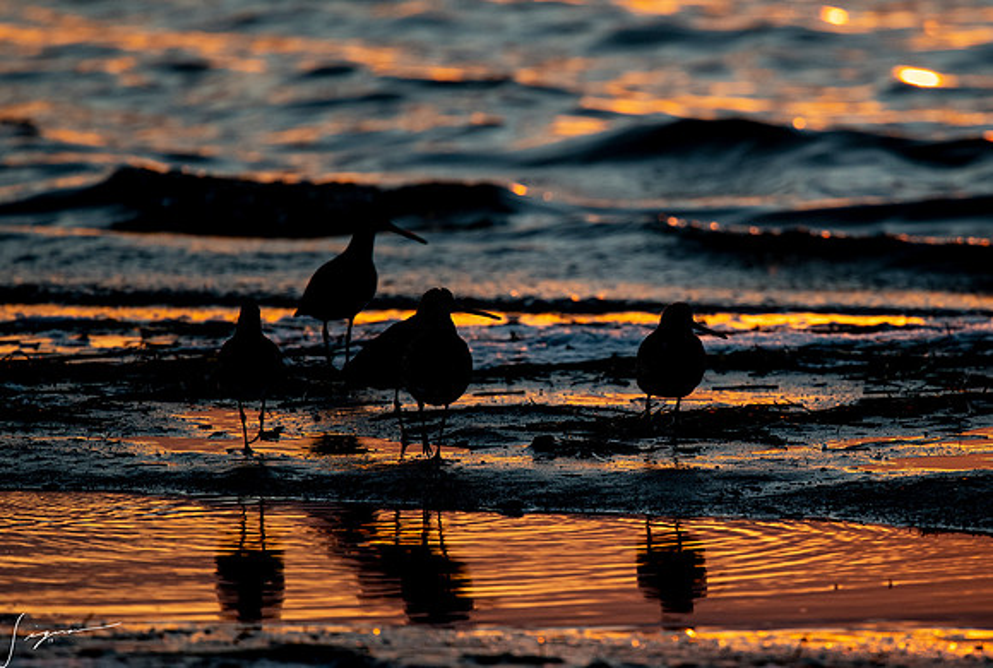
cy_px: 346
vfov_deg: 2.0
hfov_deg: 3.0
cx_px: 673
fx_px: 19124
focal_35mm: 692
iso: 500
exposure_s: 1/1000
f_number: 5.6
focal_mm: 420
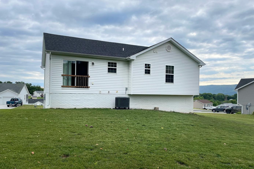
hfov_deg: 65.5
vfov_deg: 46.3
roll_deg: -0.6
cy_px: 93
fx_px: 198
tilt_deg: +0.3
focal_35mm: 28
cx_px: 123
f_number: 1.6
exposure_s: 1/2747
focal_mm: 4.2
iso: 50
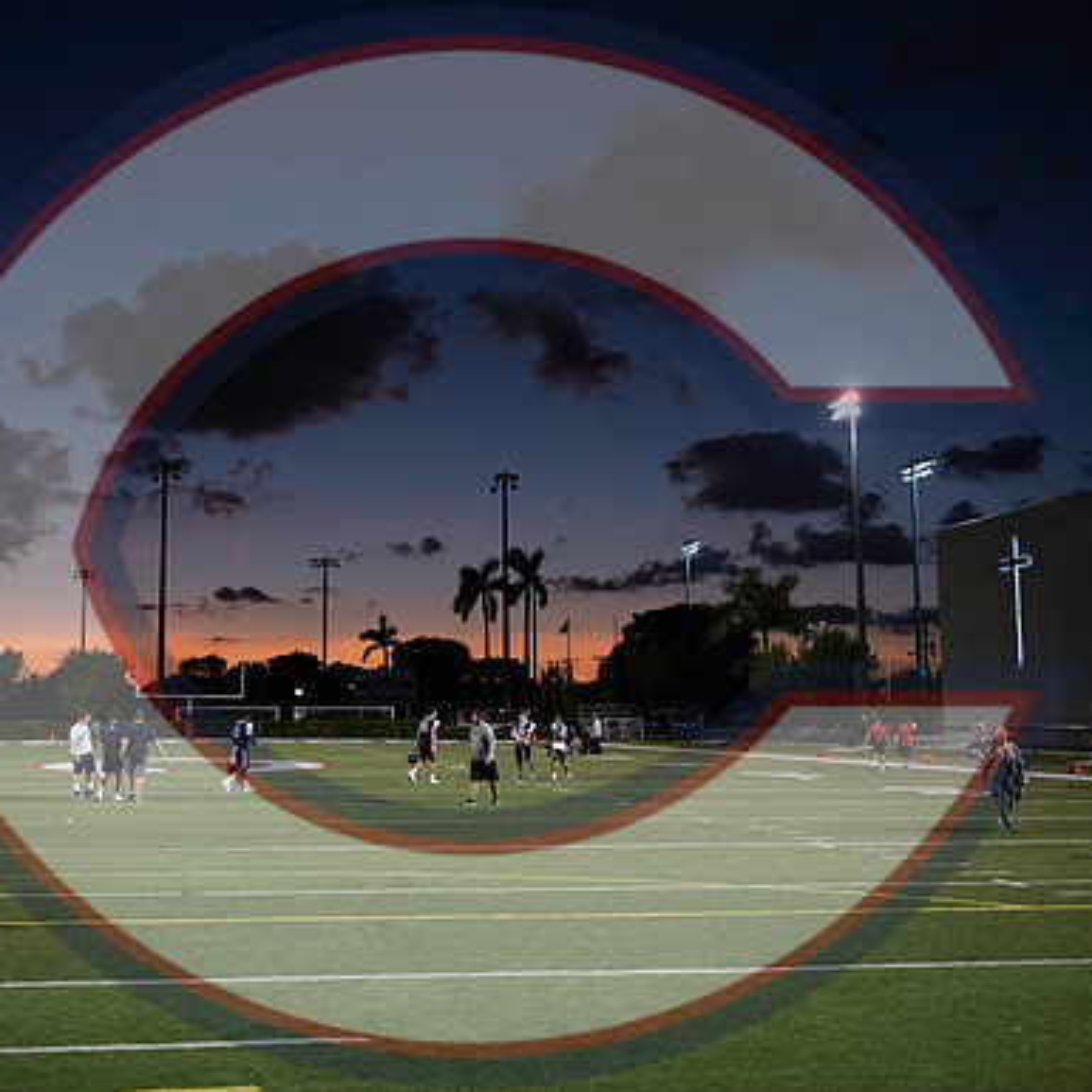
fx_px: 1463
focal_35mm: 41
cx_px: 459
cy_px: 546
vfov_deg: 40.9
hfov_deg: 40.8
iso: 400
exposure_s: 1/50
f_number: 2.8
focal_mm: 32
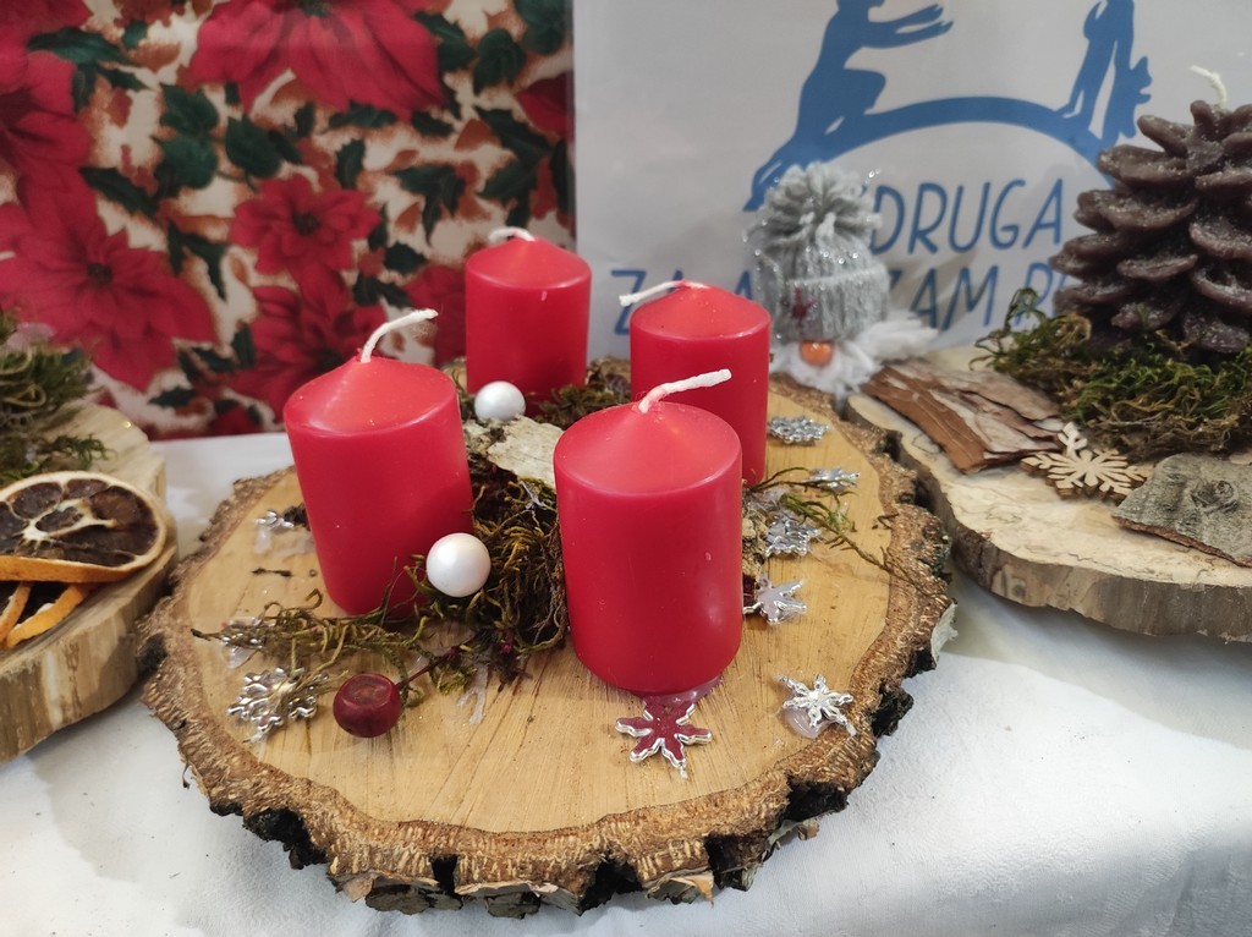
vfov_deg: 54.8
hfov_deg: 69.4
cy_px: 468
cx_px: 626
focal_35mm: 25
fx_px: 903
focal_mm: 4.7
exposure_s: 1/33
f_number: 1.79
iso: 1201
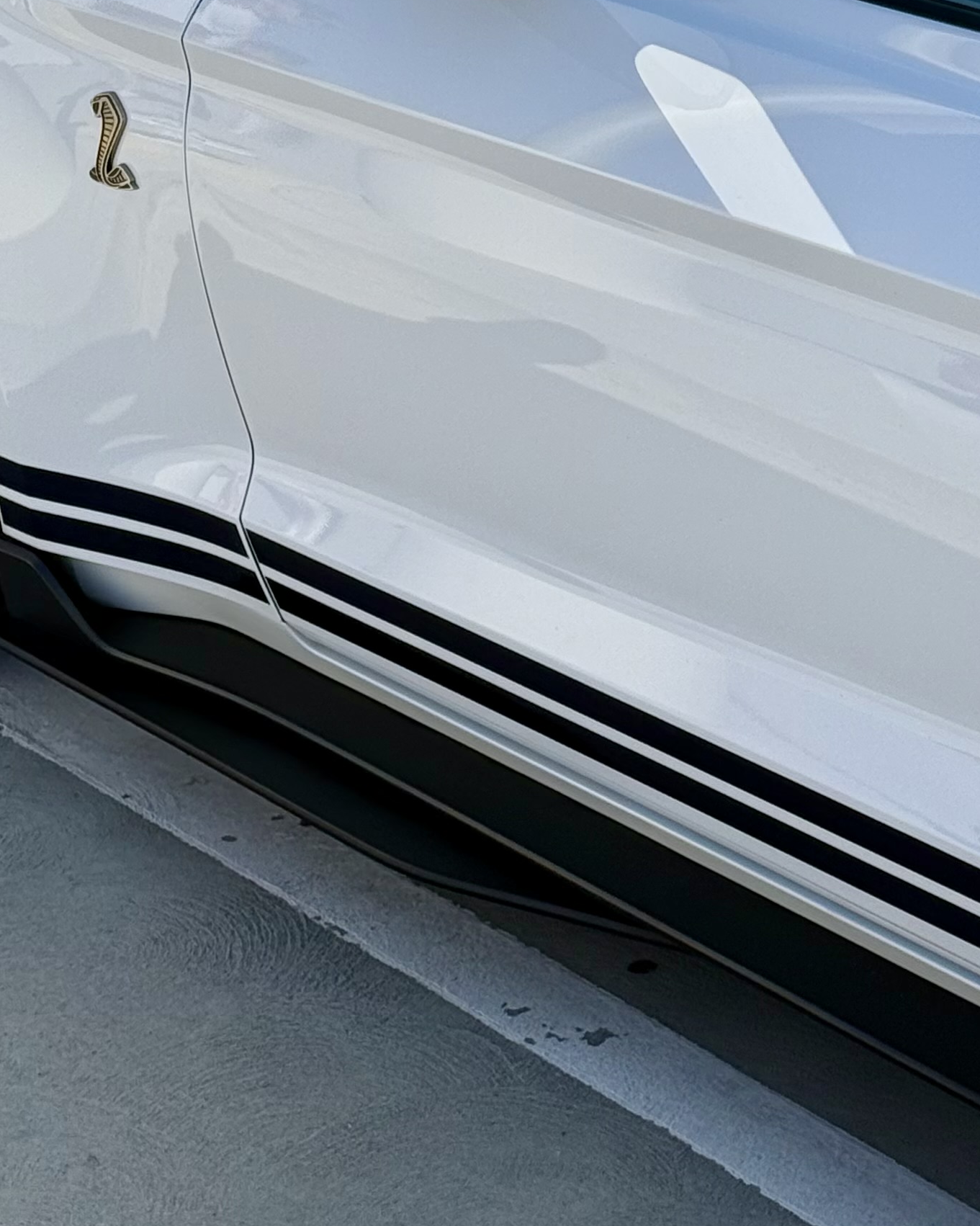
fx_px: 4025
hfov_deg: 13.9
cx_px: 614
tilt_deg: -13.8
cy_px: -115
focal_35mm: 111
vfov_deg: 16.8
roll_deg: +0.0
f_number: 1.78
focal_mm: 6.76
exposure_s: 1/3534
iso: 100
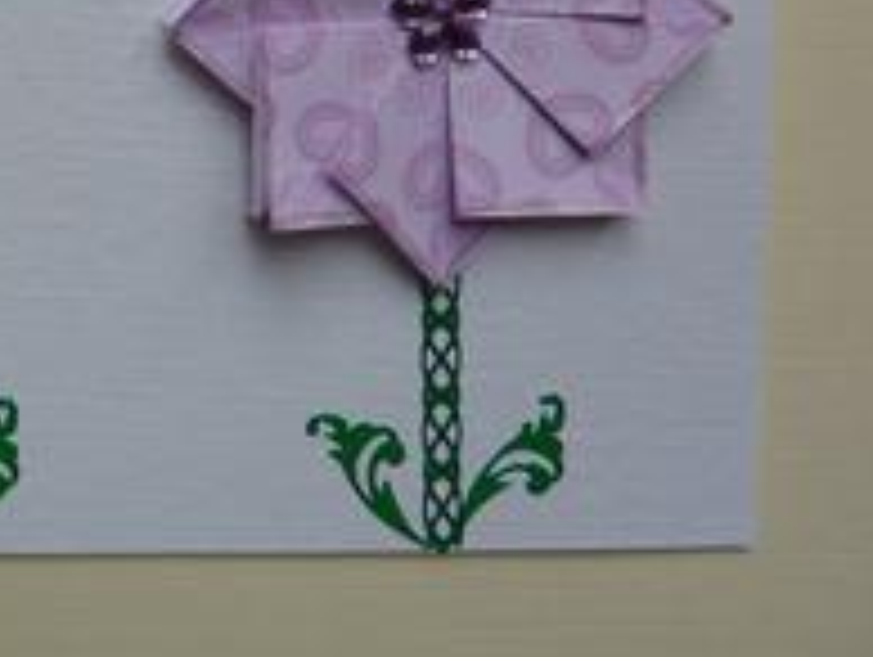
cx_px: -122
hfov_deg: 29.4
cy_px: -90
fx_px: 1465
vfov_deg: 23.5
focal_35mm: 58
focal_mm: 4.1
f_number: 3.3
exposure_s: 1/30
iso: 100
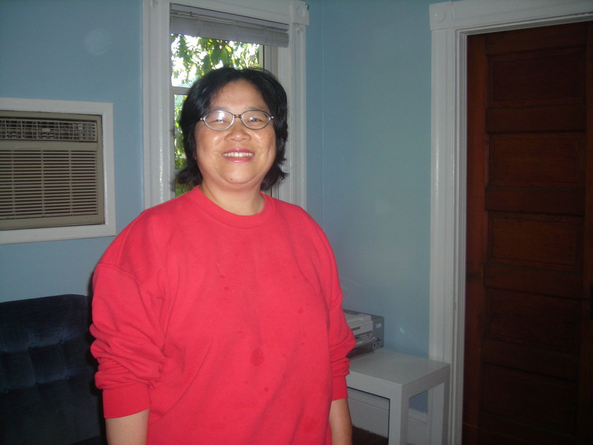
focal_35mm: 38
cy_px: 222
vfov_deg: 37.7
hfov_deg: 49.0
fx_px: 651
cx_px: 296
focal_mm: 6.3
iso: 83
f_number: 3.2
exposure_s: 1/60.1
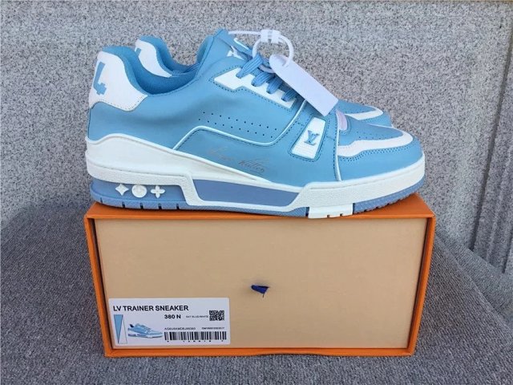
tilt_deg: -21.9
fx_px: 459
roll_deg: +0.1
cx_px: 256
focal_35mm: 31
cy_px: 192
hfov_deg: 58.4
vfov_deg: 45.4
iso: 25
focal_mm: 3.3
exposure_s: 1/348
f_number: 2.4
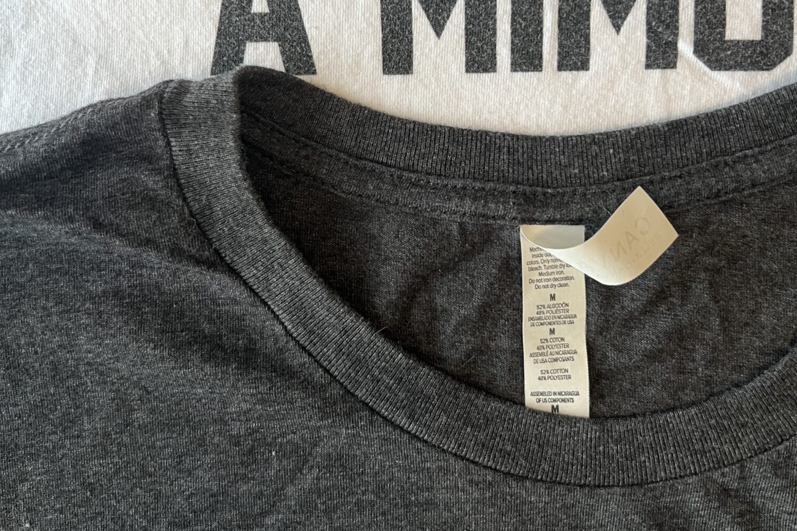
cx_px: 401
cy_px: 117
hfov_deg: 51.9
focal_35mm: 37
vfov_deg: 35.0
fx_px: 819
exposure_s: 1/92
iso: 125
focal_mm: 5.7
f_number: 1.5
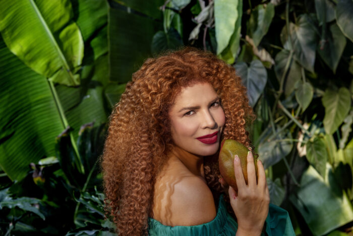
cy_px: 118
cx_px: 176
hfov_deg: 13.2
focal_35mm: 155
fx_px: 1520
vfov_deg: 8.9
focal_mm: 155
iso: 80
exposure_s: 1/160
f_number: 8
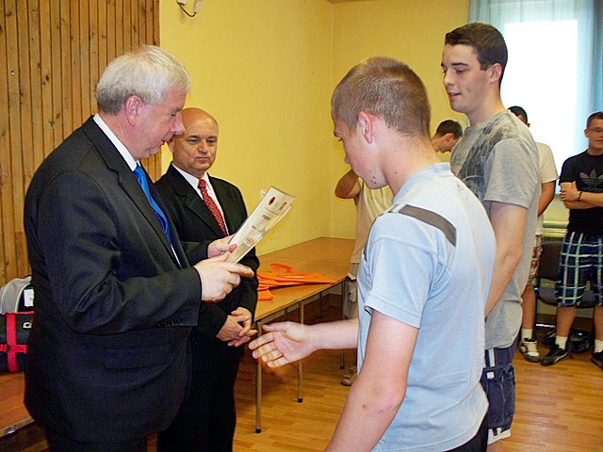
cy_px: 226
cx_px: 302
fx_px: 627
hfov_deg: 51.4
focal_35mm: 36
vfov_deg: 39.7
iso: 200
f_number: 2.8
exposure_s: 1/30
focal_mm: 7.54
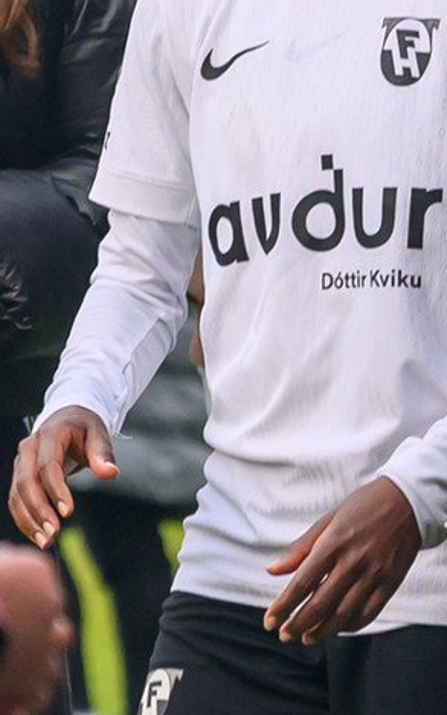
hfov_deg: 1.7
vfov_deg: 2.8
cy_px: -59
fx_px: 14779
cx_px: 257
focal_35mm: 758
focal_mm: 120
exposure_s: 1/400
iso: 450
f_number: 4
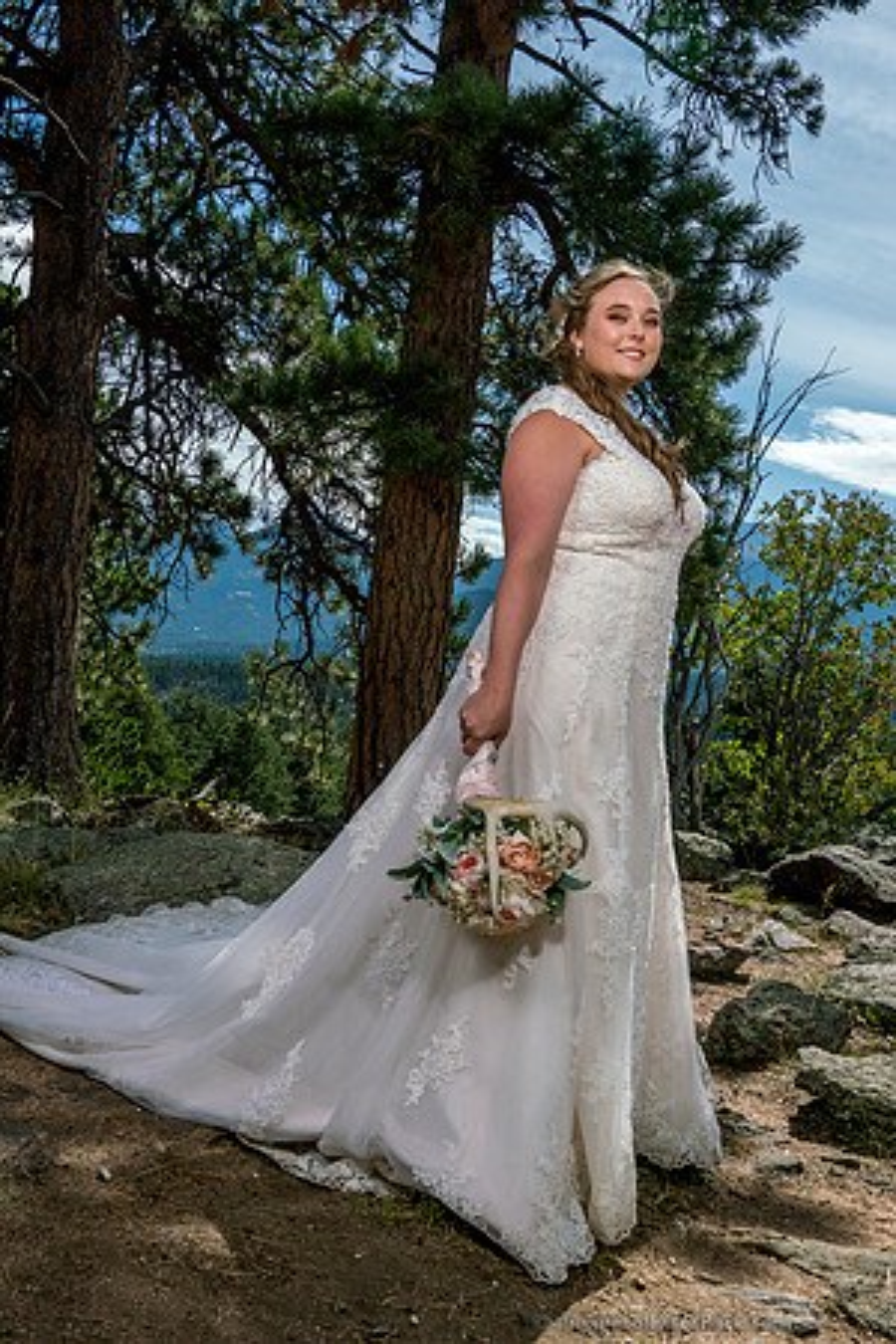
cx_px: 448
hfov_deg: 36.9
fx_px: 1344
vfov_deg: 53.1
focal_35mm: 36
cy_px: 672
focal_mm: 24
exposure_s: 1/2000
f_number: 6.3
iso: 250
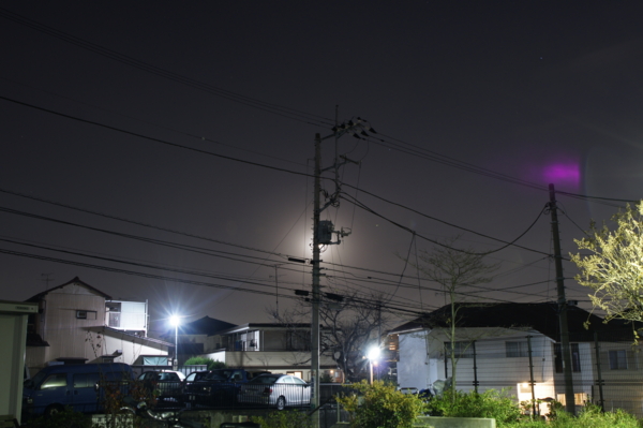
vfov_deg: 36.8
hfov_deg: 53.2
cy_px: 214
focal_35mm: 36
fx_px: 642
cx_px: 322
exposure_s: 20
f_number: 7.1
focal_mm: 24
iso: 200
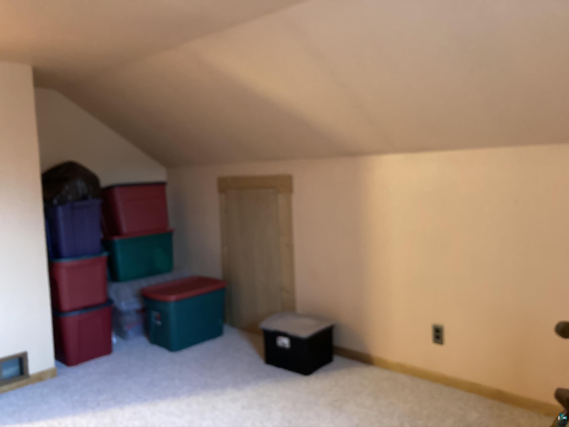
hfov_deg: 63.4
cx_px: 284
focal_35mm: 28
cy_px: 214
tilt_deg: -4.1
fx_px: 460
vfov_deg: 49.7
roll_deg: +2.0
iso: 640
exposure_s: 1/24
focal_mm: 3.99
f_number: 1.8
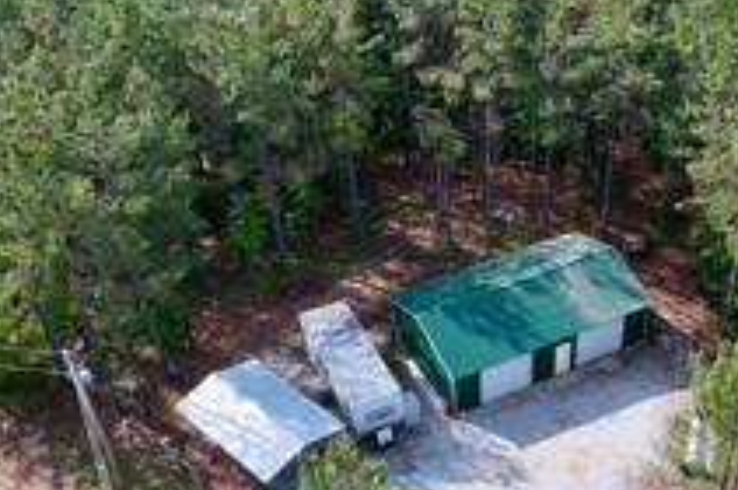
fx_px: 962
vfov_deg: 28.1
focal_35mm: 47
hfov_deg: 41.3
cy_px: 371
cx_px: 504
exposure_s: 1/800
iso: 100
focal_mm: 8.38
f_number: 2.8
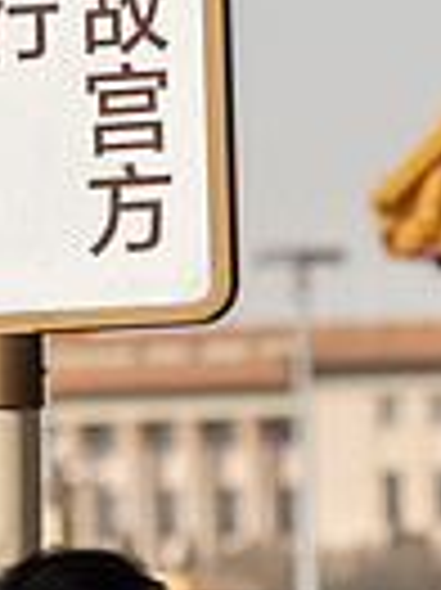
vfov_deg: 5.0
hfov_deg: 3.7
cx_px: 54
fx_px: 6738
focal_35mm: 396
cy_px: 194
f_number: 4
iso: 100
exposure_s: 1/500
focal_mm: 120
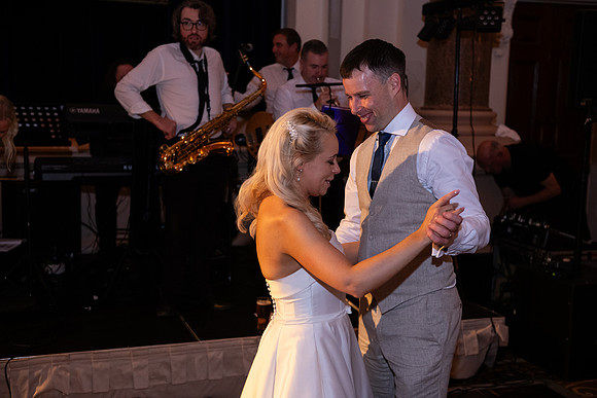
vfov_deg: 28.1
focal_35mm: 48
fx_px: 796
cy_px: 199
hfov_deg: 41.1
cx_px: 298
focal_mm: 48
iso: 1250
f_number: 3.5
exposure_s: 1/160
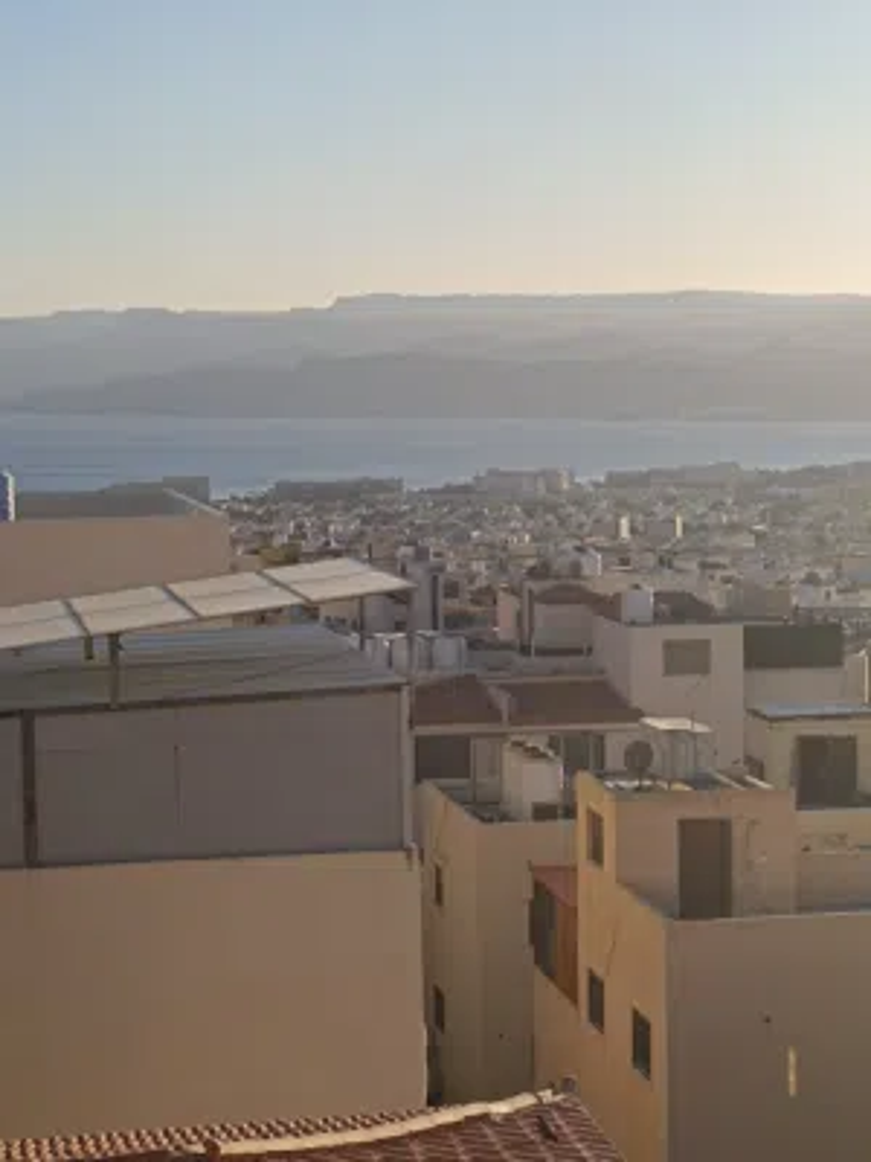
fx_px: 805
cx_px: 436
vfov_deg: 71.6
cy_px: 581
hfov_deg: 56.8
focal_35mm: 24
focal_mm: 6.14
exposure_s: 1/628
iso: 52
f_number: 1.65
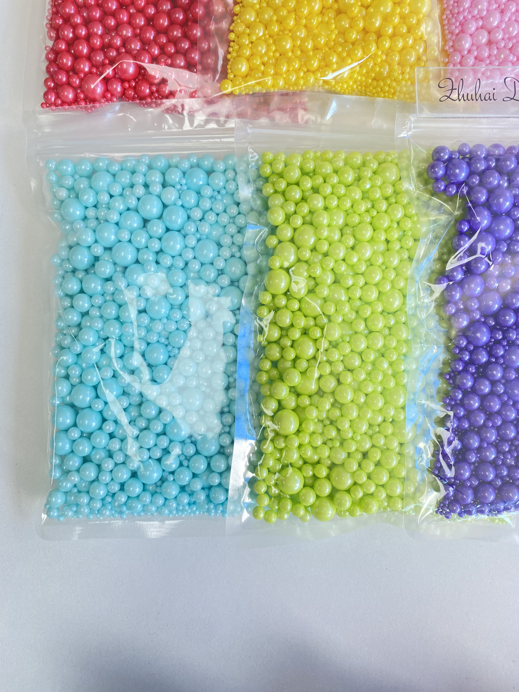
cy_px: 346
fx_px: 520
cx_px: 260
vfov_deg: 67.3
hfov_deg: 53.1
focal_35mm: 26
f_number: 1.8
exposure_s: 1/121
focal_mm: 4.25
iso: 100
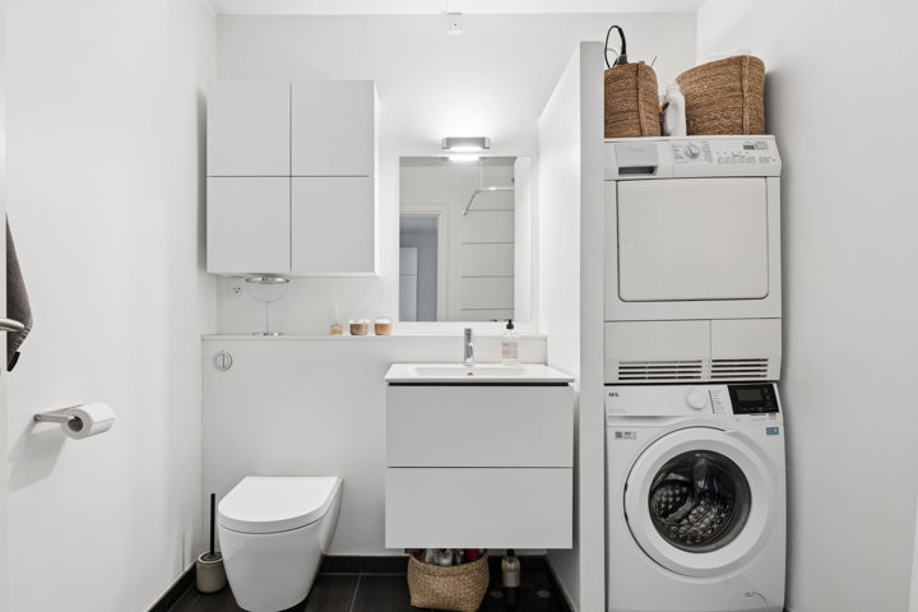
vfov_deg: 61.9
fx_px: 510
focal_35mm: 20
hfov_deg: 83.8
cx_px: 419
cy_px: 324
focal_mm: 18
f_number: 9
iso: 125
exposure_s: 1/2.5
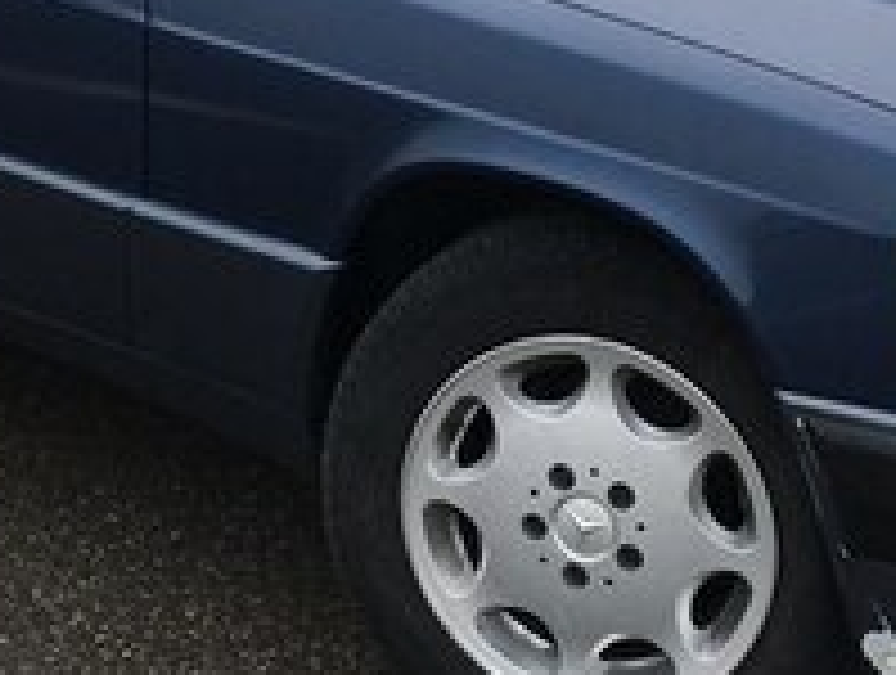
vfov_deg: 15.0
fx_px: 2489
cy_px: -124
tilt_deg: -11.6
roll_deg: -1.2
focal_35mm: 96
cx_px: 410
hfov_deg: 20.4
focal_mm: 4.15
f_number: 2.2
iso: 25
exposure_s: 1/610
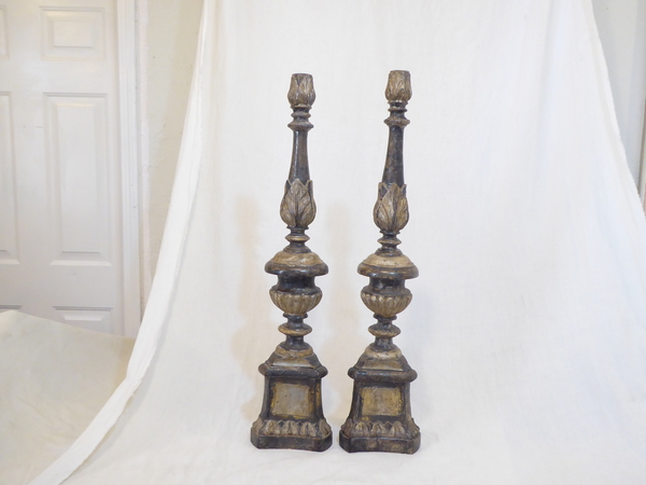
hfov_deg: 56.8
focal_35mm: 32
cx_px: 323
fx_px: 597
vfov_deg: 44.2
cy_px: 242
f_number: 3.5
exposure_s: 1/20
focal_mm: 5.4
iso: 400
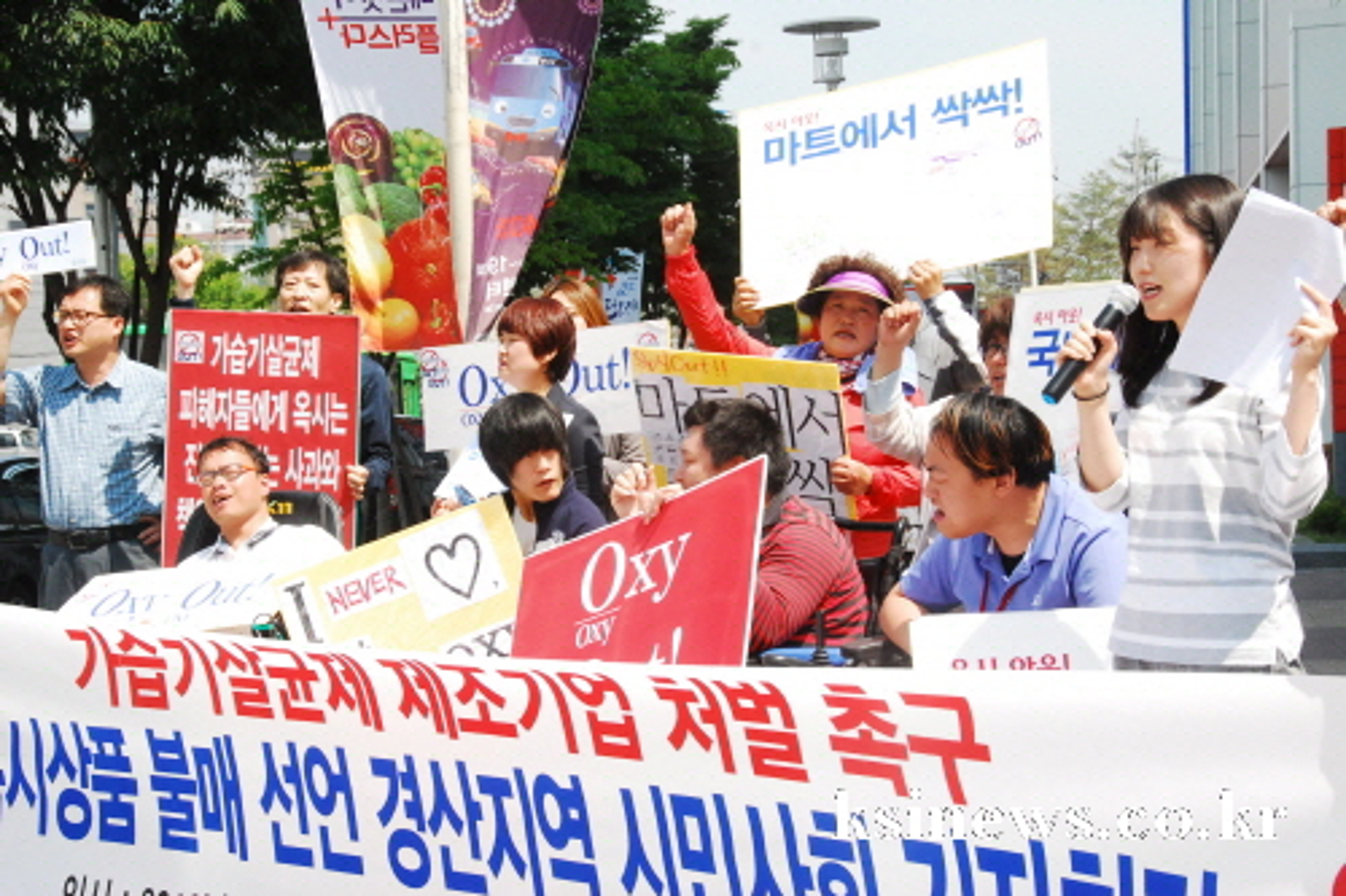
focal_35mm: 78
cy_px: 448
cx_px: 673
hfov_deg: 26.0
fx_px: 2915
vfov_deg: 17.5
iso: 1250
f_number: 13
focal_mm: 52
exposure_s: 1/640
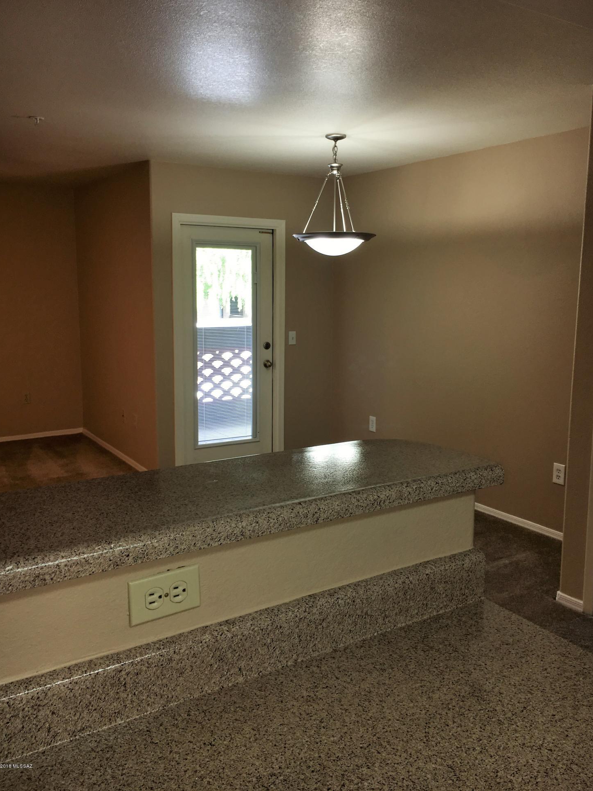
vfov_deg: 59.9
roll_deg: +0.1
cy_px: 383
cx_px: 301
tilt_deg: -8.6
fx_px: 685
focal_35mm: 30
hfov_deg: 46.8
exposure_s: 1/32
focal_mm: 4.15
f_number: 2.2
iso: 25
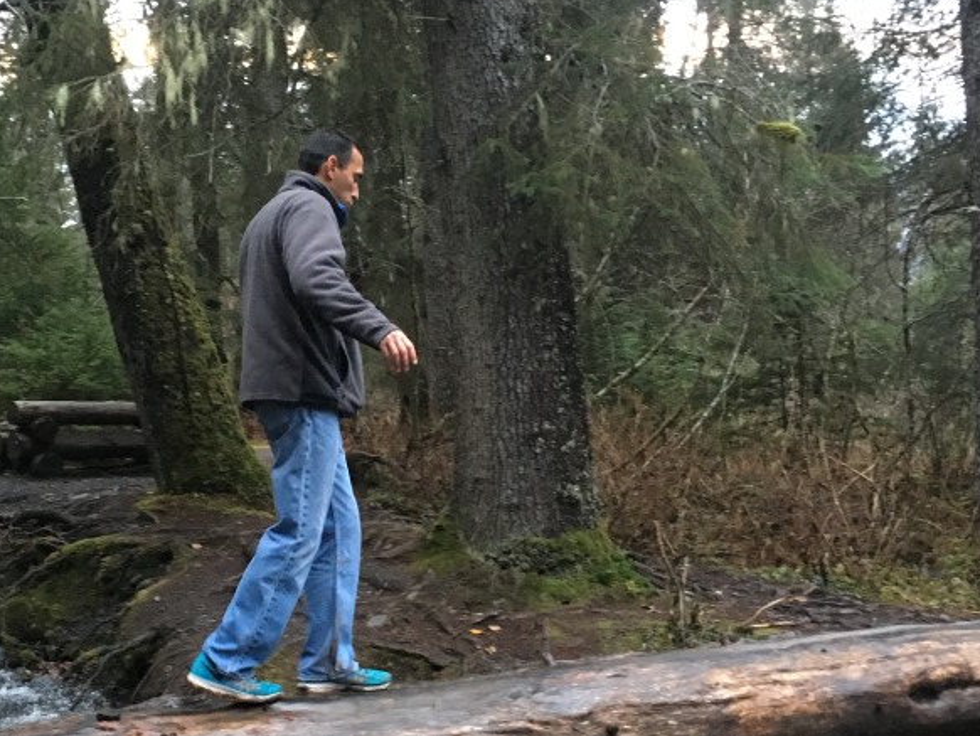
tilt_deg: +0.4
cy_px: 424
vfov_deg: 28.5
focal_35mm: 51
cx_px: 375
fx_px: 1444
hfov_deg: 37.3
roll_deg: +2.7
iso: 250
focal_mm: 4.15
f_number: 2.2
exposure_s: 1/15
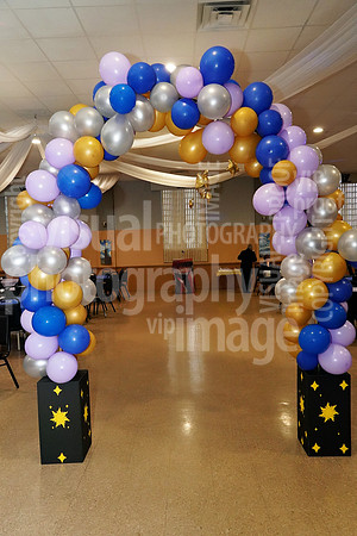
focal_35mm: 28
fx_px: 424
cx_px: 178
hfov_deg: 45.7
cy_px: 268
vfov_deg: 64.6
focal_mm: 19
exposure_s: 1/80
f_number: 7.1
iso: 3200
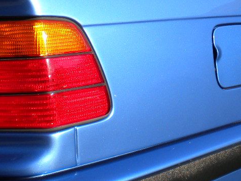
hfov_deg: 24.9
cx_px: 219
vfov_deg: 19.1
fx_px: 529
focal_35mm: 76
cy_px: 24
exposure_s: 1/357
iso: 80
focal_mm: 6.3
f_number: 4.6
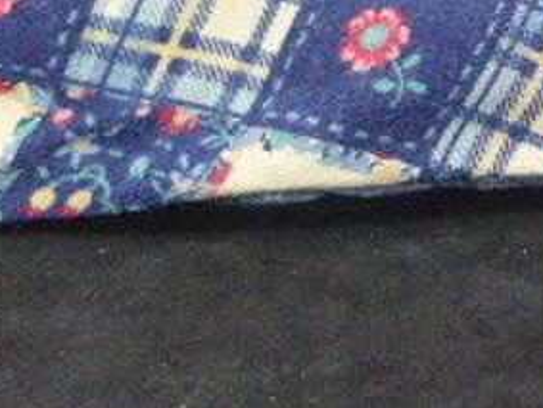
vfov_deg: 4.6
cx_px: 56
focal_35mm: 321
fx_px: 5042
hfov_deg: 6.2
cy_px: -295
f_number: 5.2
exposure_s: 1/60
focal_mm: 15.1
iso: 800
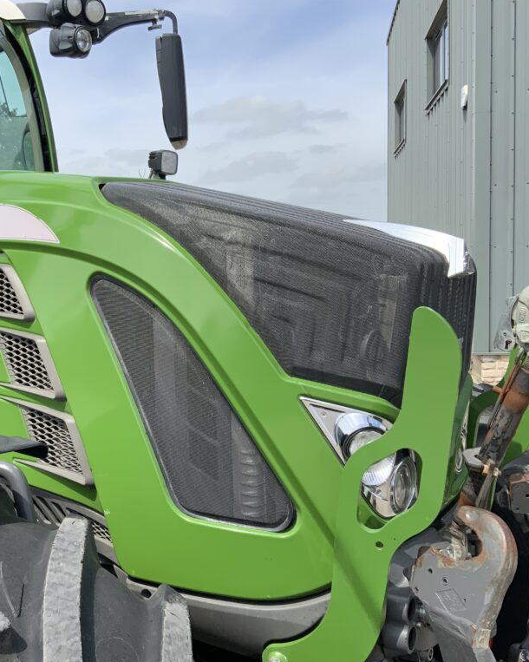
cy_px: 331
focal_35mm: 38
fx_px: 744
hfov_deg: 38.7
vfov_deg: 47.9
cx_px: 173
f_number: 1.8
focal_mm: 3
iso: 16
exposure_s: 1/1412
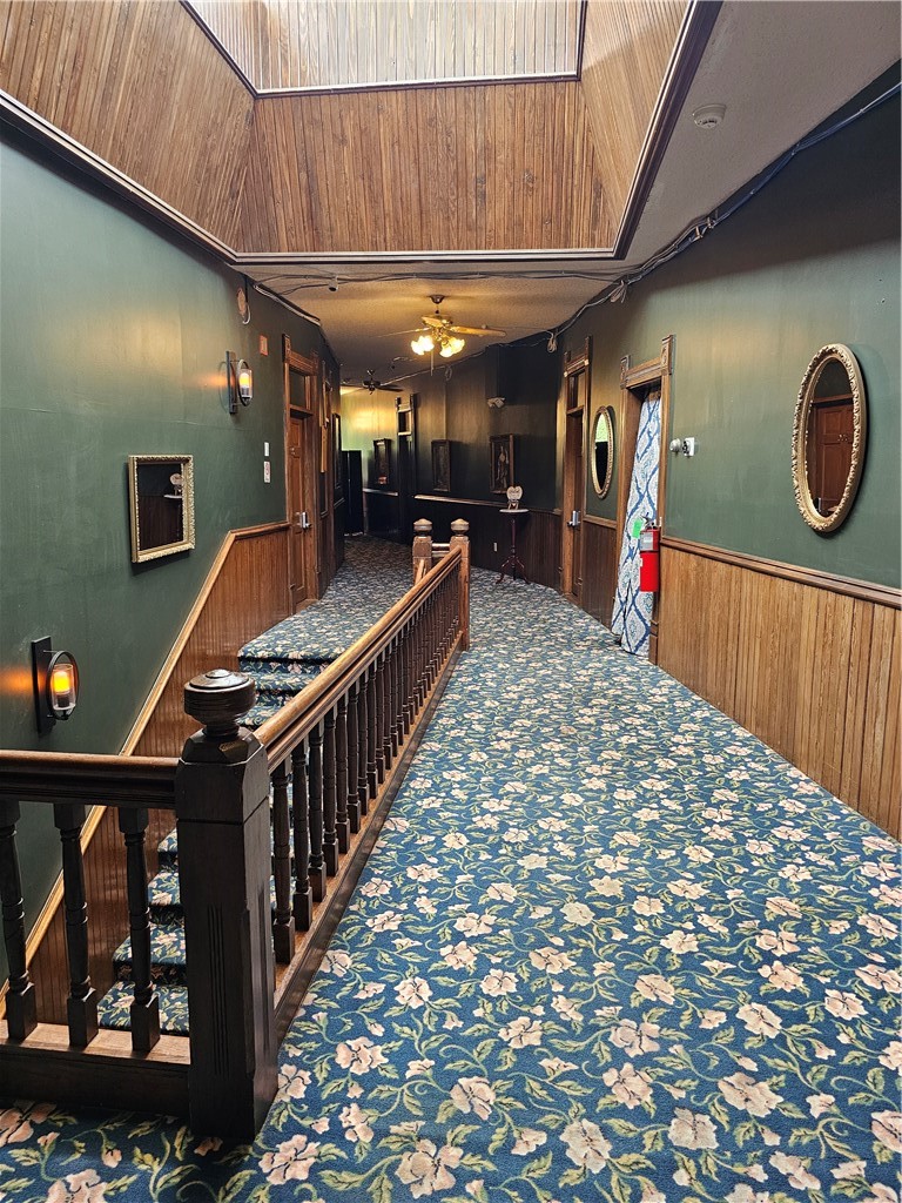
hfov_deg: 58.9
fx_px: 799
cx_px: 451
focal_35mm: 23
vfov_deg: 73.9
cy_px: 602
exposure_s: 1/120
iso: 400
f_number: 1.7
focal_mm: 6.3
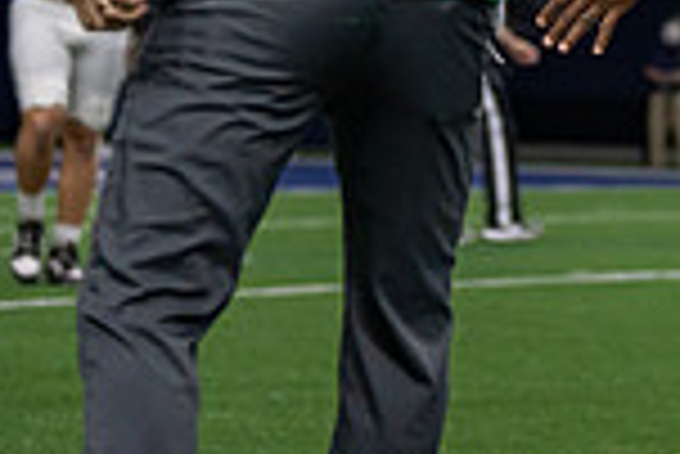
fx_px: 5086
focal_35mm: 269
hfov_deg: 7.6
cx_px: 734
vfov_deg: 5.1
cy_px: -335
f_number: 2.8
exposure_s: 1/1250
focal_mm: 70
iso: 1600
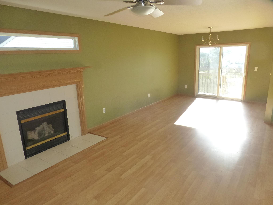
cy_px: 102
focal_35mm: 24
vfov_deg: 56.8
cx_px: 136
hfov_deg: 71.6
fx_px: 189
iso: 400
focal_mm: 4.3
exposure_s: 1/100
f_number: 4
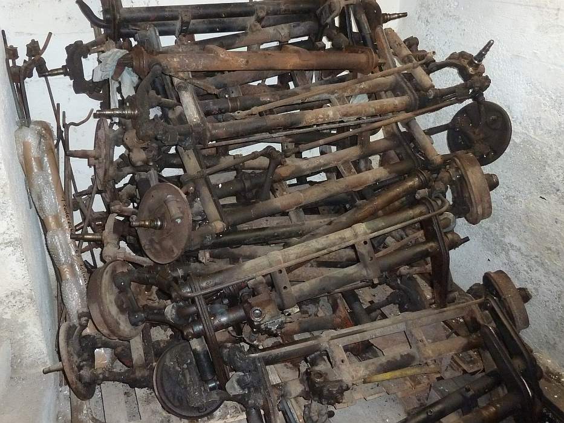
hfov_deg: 61.7
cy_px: 212
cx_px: 282
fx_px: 473
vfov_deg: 48.2
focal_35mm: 29
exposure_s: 1/13
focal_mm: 4.7
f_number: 3.4
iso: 320
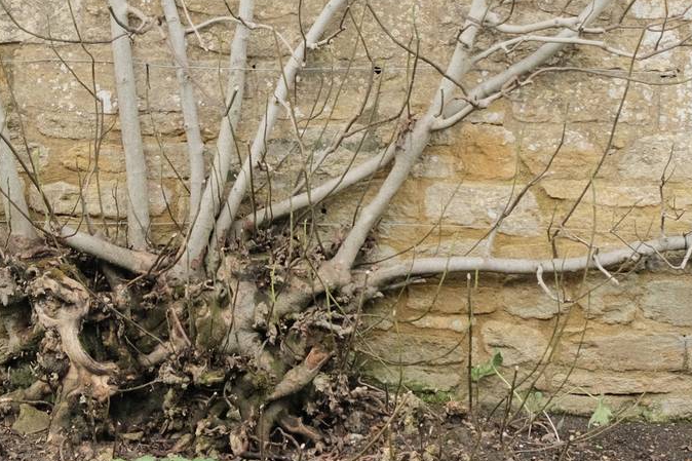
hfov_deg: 26.5
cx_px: 241
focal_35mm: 76
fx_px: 1460
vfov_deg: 17.4
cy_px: -36
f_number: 5.6
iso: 640
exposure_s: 1/100
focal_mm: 21.2
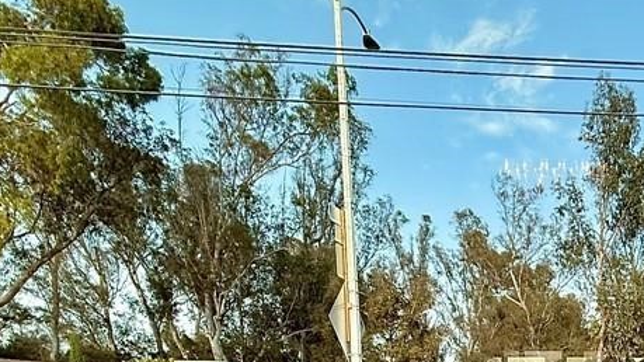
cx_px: 603
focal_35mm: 34
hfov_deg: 50.1
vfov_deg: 27.9
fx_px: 580
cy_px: 484
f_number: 2.2
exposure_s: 1/439
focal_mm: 2.22
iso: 50
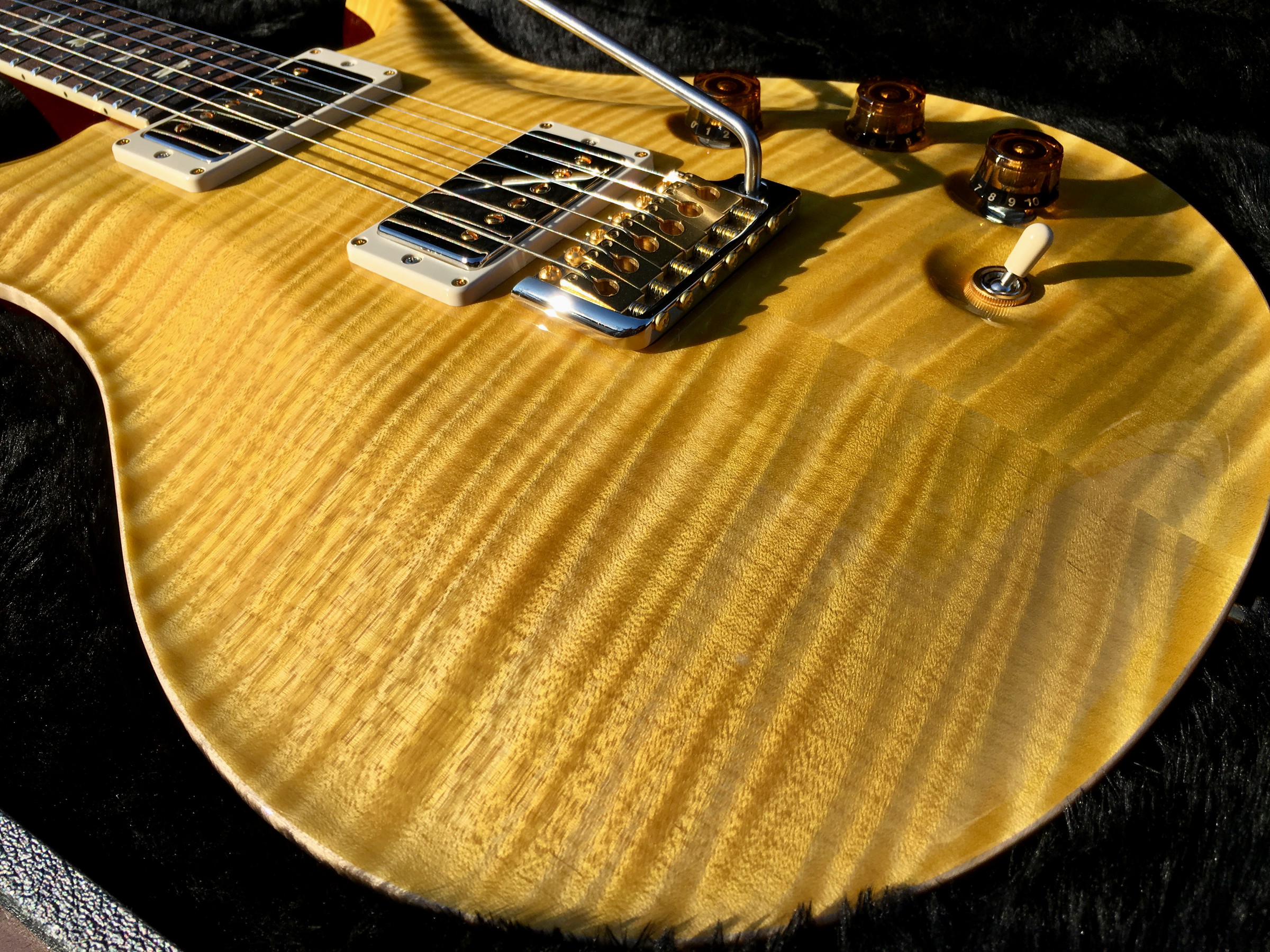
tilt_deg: -45.2
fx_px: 1064
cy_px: 476
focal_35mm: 29
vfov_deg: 48.2
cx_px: 635
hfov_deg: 61.7
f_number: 2.2
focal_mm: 4.15
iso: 25
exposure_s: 1/1054
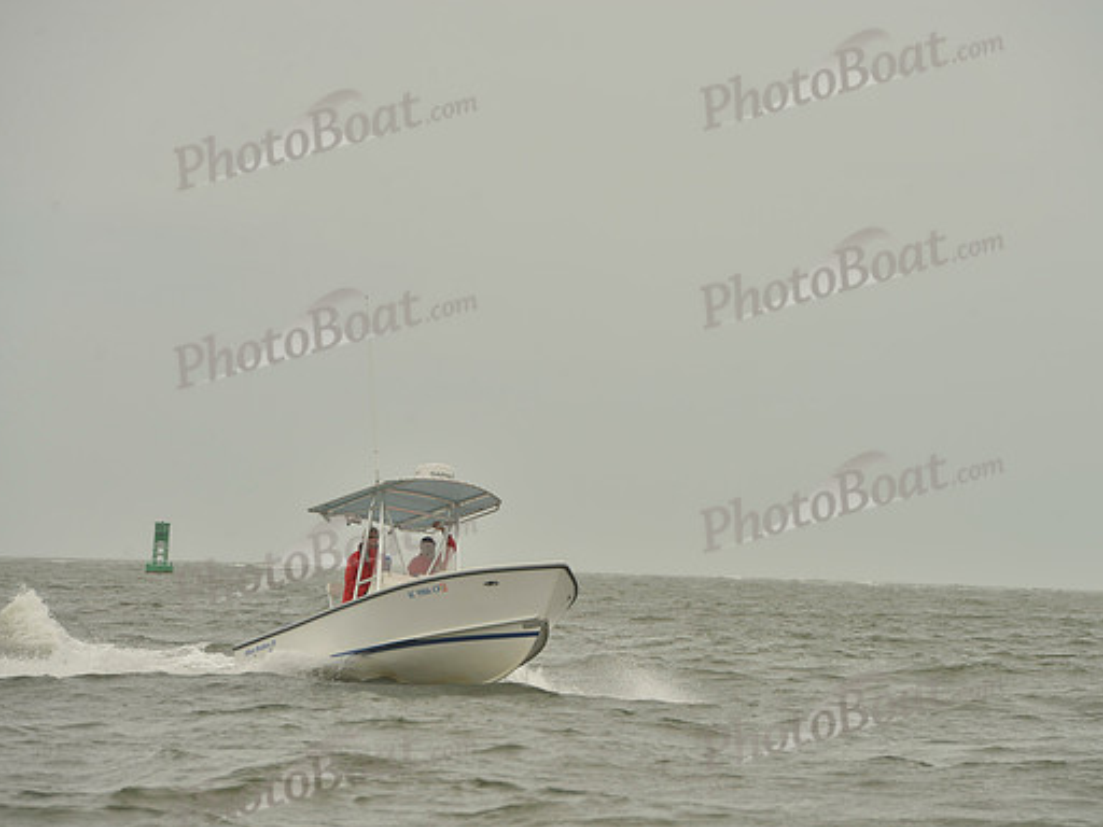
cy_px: 415
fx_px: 6946
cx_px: 590
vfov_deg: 6.8
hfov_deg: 9.1
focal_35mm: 218
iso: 280
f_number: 9
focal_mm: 200
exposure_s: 1/1250
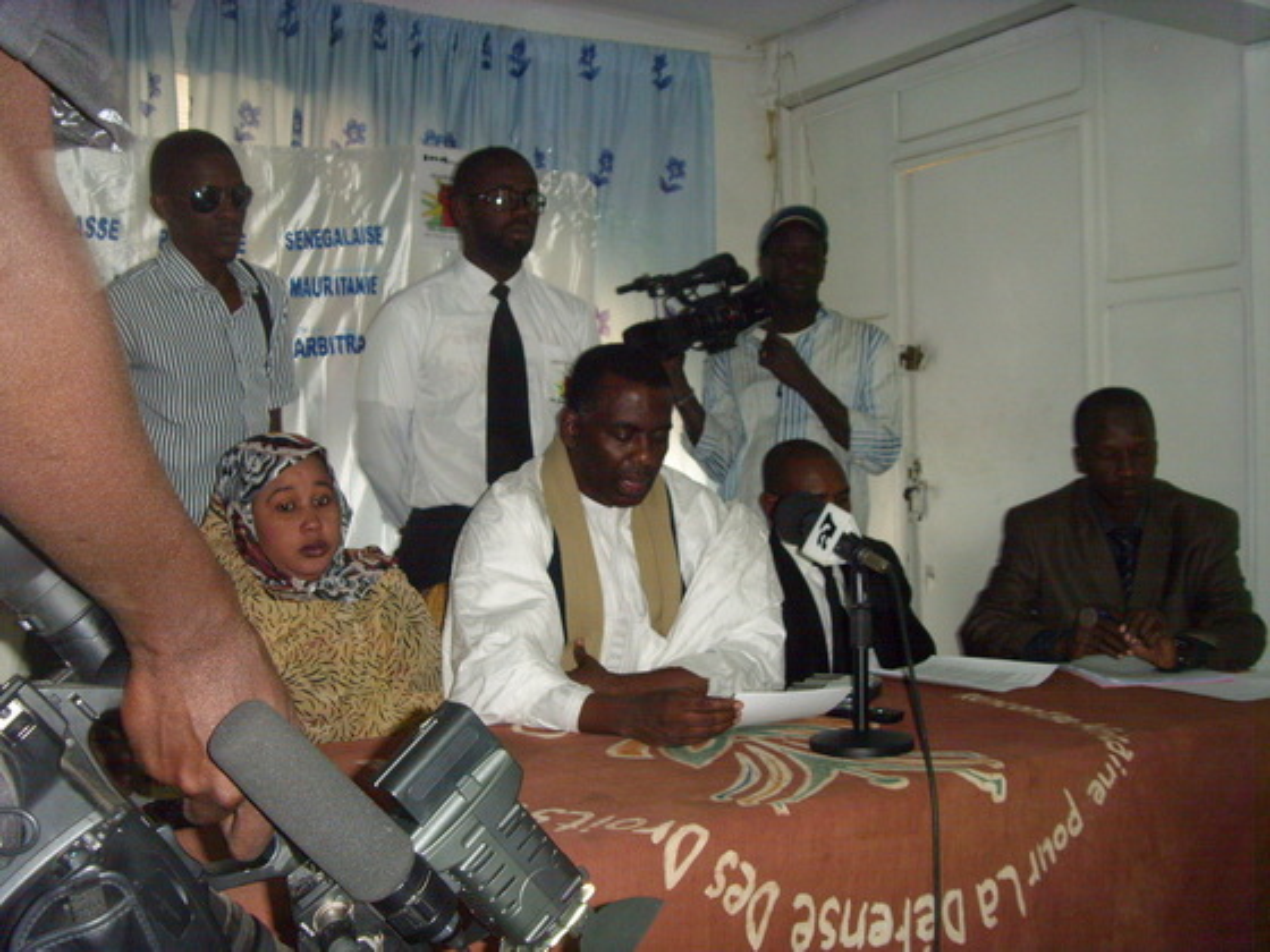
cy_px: 476
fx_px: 1137
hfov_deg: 58.4
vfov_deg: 45.4
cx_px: 635
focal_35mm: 31
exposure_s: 1/30
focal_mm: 6.3
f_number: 3.5
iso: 200
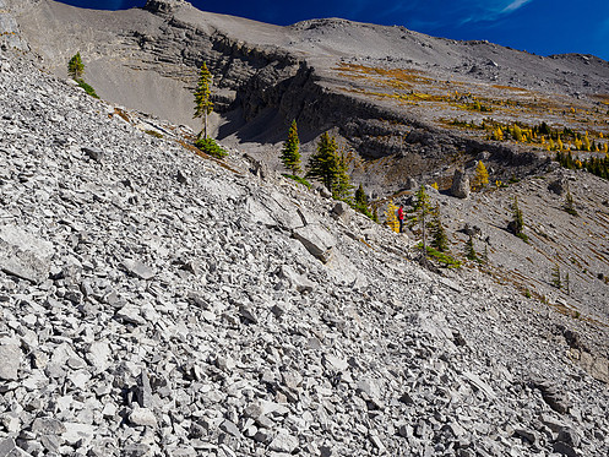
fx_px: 616
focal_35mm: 35
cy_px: 198
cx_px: 306
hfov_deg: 52.6
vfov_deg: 40.6
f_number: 8
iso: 200
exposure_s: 1/160
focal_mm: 15
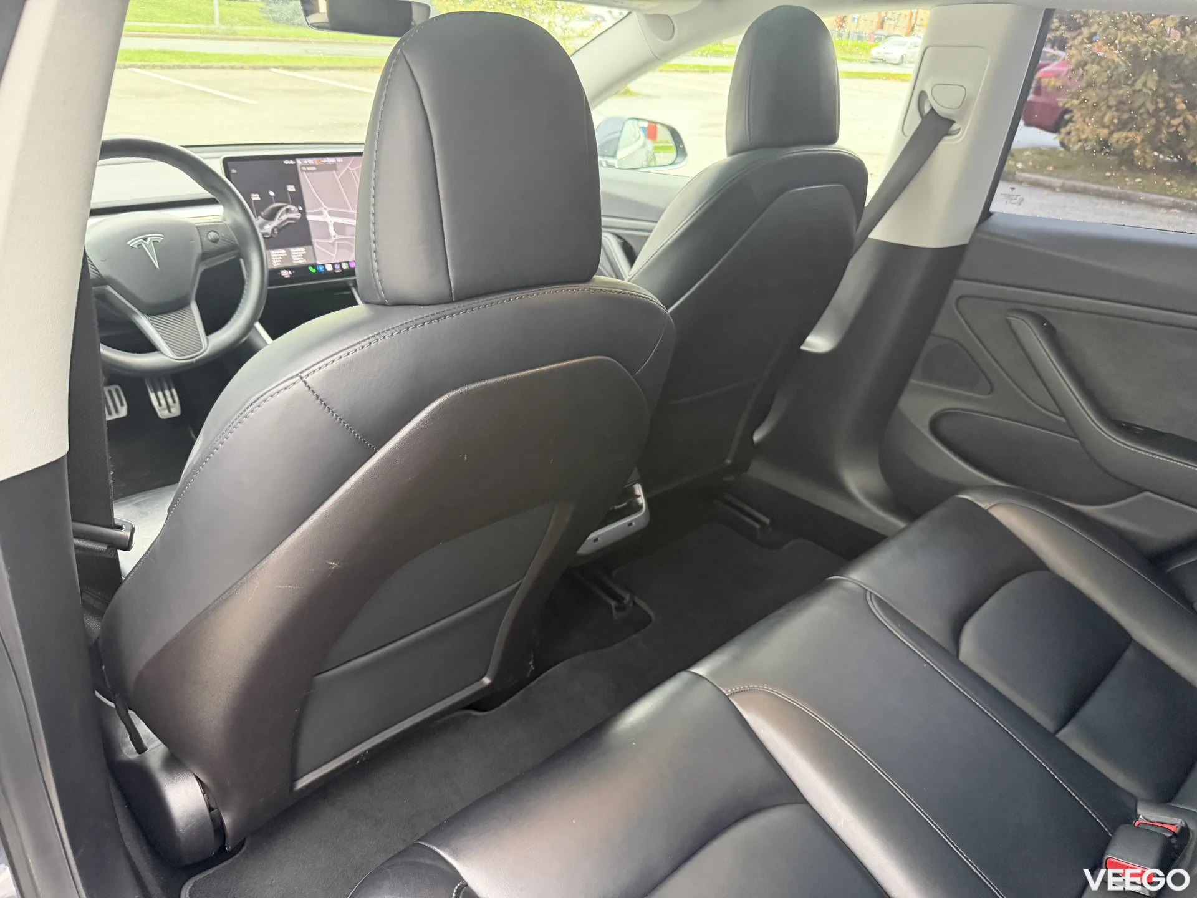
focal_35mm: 24
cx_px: 598
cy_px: 449
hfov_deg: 71.6
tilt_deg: -26.1
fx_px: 830
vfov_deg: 56.8
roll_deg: -4.9
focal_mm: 6.76
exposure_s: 1/60
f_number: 1.78
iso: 800
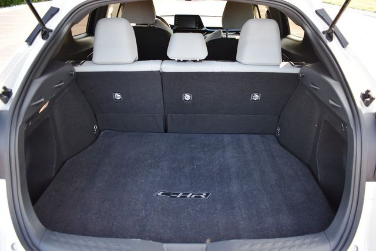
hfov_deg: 67.4
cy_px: 126
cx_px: 188
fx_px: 282
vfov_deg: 48.0
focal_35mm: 27
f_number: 3.5
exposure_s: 1/250
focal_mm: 18
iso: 640
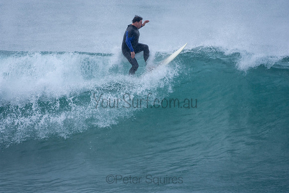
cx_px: 144
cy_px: 96
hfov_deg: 2.9
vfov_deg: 1.9
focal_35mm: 720
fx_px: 5781
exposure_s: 1/1000
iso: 280
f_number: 5.6
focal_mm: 480
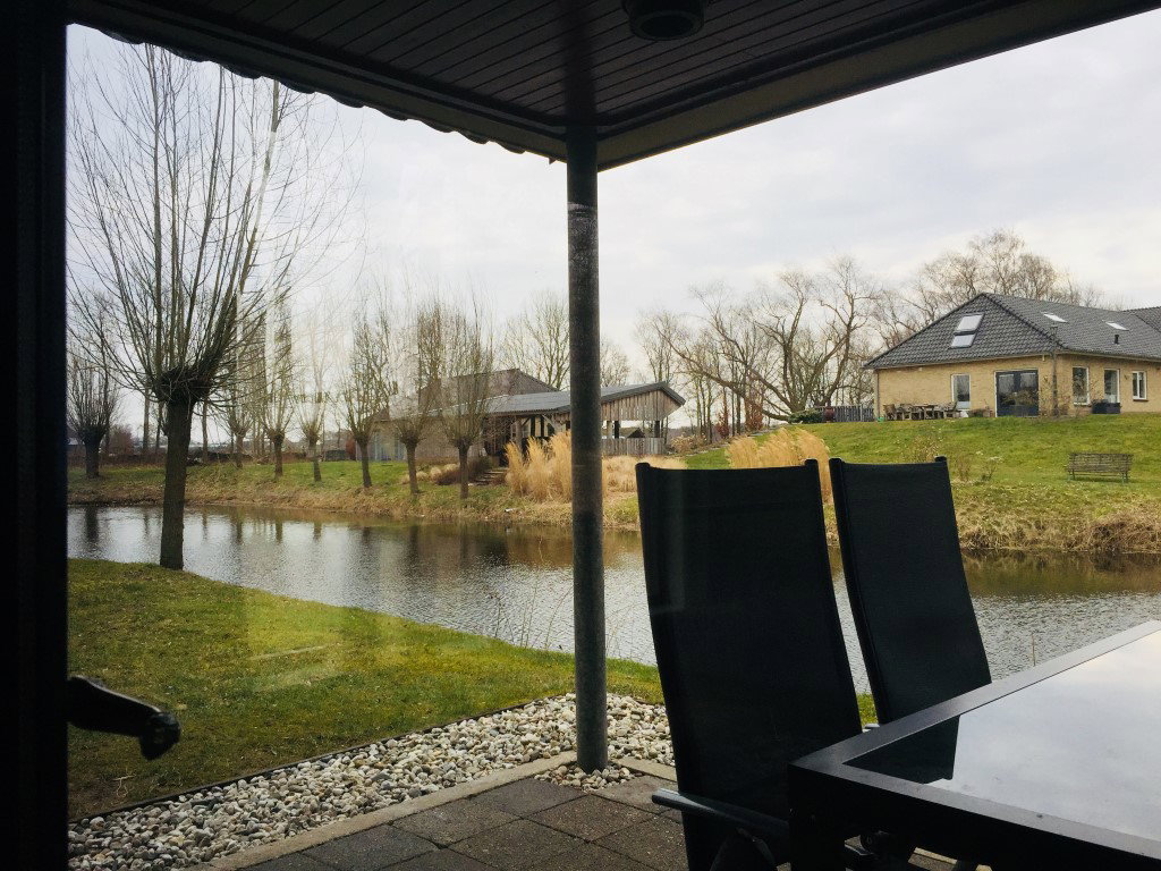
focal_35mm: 29
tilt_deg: -0.1
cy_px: 436
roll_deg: +0.1
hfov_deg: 61.7
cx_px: 580
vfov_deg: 48.2
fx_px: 973
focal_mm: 4.15
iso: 32
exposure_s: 1/482
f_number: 2.2
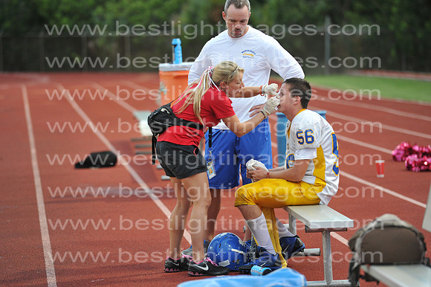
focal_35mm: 200
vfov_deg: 6.9
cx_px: 216
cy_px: 144
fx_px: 2393
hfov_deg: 10.3
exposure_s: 1/160
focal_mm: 200
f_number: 3.5
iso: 2000
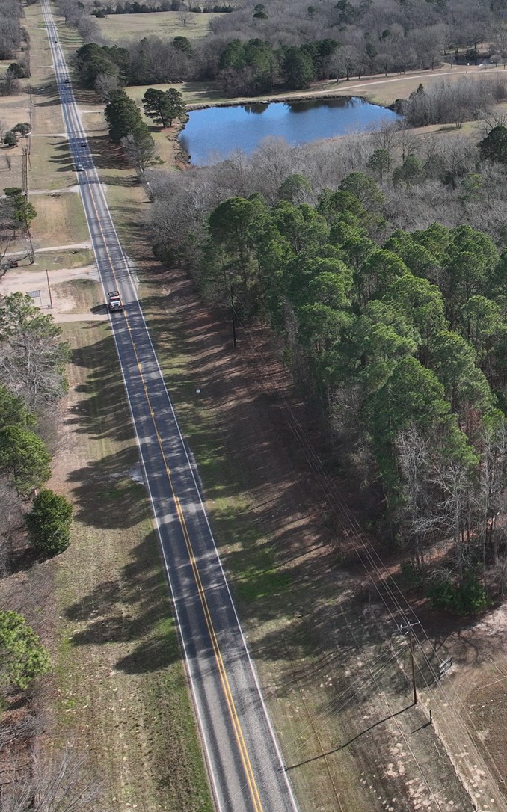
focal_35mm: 48
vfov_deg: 41.4
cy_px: 287
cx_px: 573
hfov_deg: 24.8
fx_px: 1062
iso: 110
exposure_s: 1/250
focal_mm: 12.29
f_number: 7.1
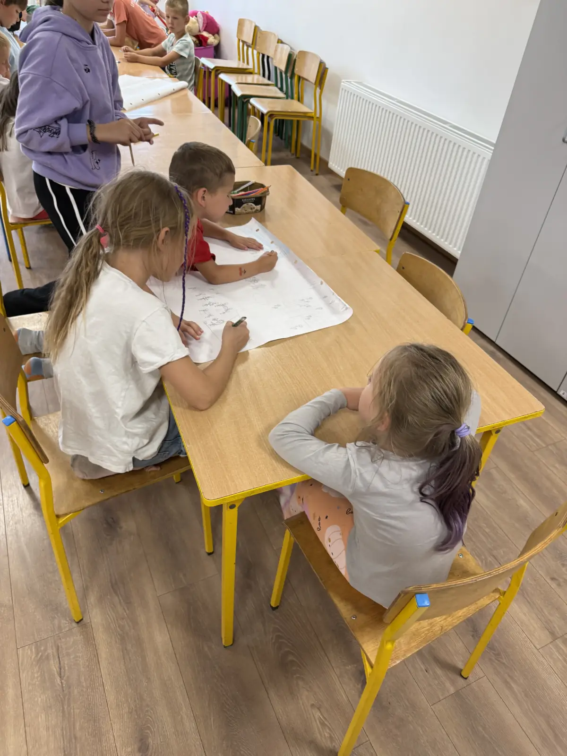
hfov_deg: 56.8
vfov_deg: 71.6
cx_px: 284
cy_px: 378
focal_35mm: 24
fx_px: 524
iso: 200
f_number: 1.78
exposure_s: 1/121
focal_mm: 6.76
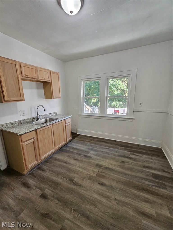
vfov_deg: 106.2
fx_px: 87
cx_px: 86
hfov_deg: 89.9
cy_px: 115
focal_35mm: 13
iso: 160
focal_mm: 2.2
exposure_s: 1/60
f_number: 2.2
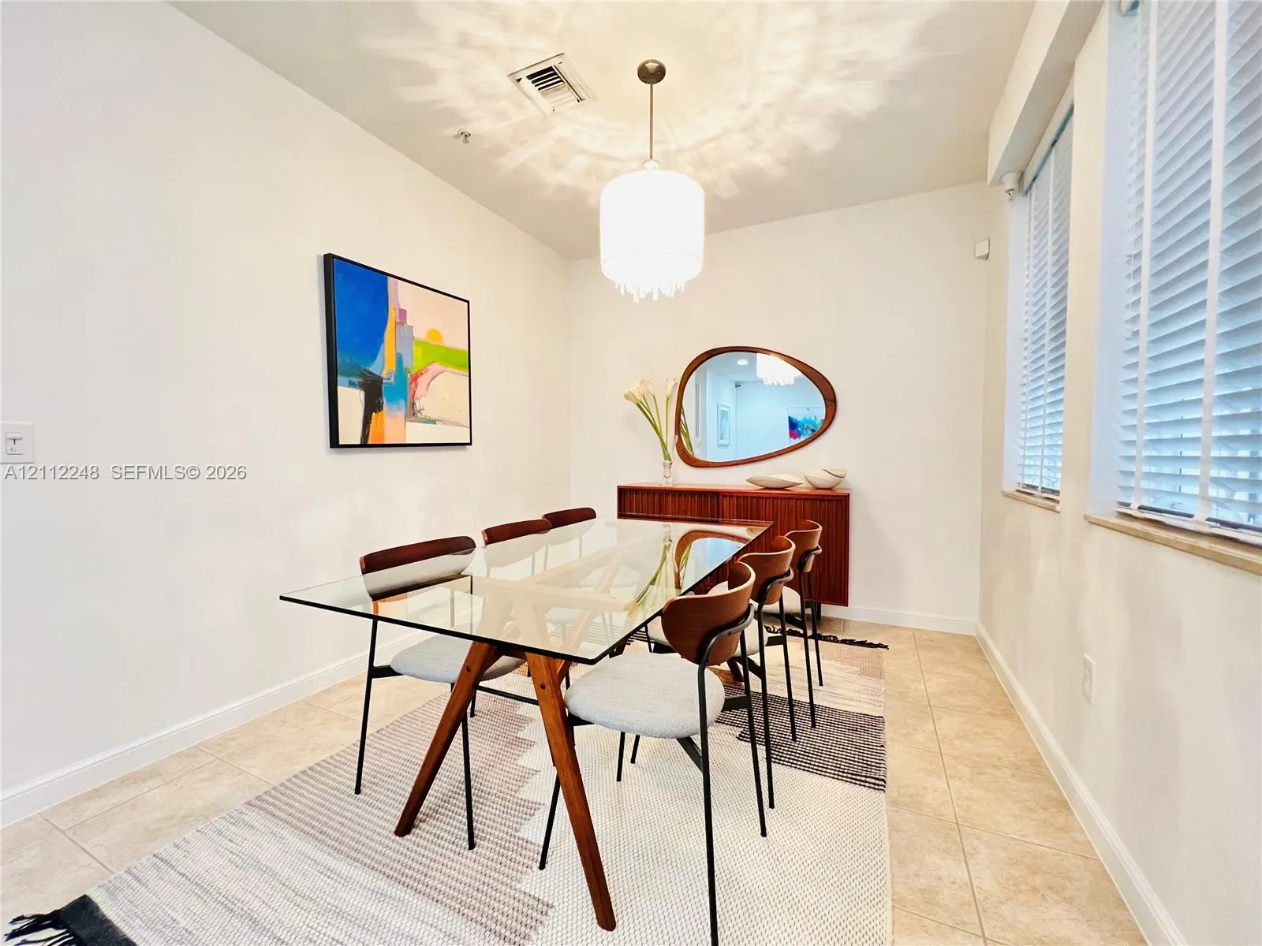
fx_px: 474
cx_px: 631
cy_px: 473
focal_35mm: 13
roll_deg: -0.1
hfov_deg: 106.2
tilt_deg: -2.2
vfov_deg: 89.9
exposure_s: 1/40
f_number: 1.8
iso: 640
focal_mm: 1.57
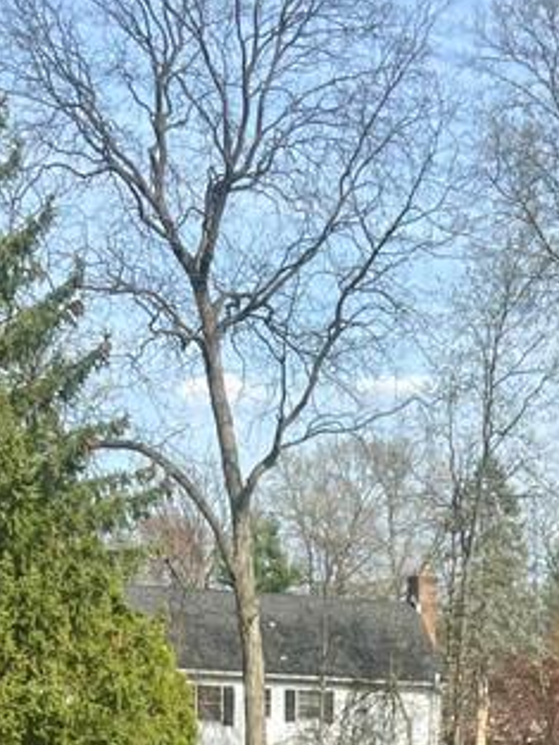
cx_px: 566
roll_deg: -2.7
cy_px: 1052
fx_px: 1829
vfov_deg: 20.4
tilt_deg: -12.7
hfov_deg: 17.0
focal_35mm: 85
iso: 50
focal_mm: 5.7
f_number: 1.5
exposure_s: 1/1575
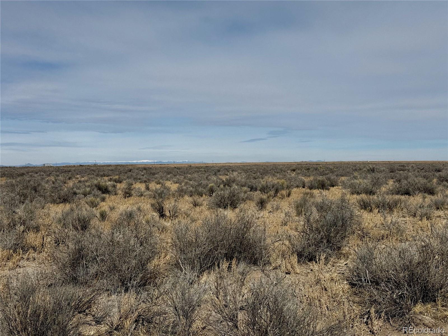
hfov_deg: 39.7
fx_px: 621
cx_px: 224
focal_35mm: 48
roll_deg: +0.0
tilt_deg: -1.2
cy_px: 168
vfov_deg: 30.3
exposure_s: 1/10526
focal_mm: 6.76
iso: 64
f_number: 1.78
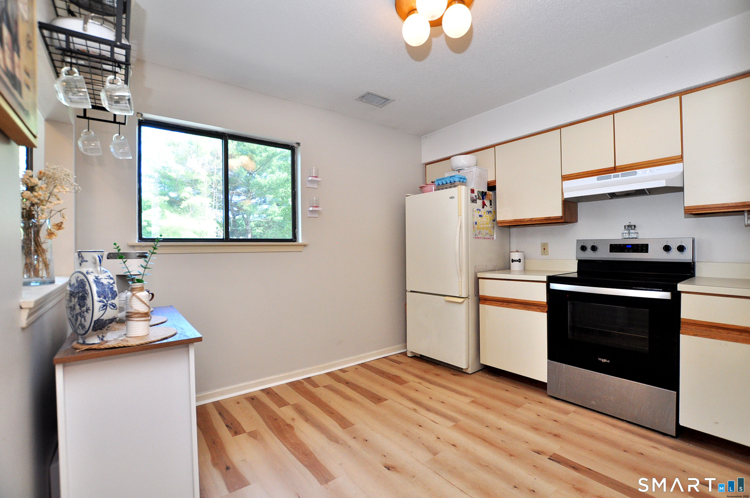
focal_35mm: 15
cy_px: 249
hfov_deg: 100.5
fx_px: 312
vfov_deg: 77.2
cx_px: 375
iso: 640
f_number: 4.5
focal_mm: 10
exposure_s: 1/125
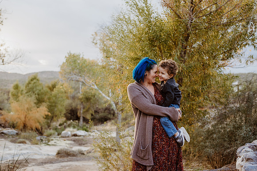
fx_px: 357
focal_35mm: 50
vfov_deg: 27.0
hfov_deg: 39.6
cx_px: 128
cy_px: 86
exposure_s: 1/500
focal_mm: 50
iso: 400
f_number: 3.2
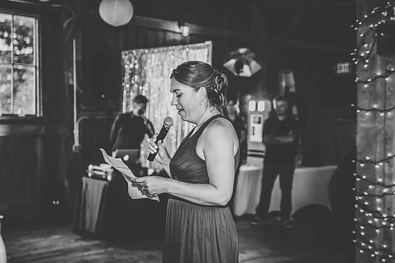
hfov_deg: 38.2
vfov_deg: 26.0
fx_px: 571
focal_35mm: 52
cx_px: 198
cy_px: 132
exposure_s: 1/200
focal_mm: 52
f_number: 2.8
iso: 800
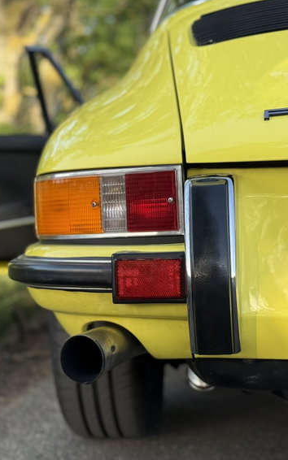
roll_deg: -1.8
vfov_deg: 29.8
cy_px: 232
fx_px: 866
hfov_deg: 18.9
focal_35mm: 69
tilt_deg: -1.6
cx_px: 145
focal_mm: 6.76
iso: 80
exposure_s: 1/1000
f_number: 1.78
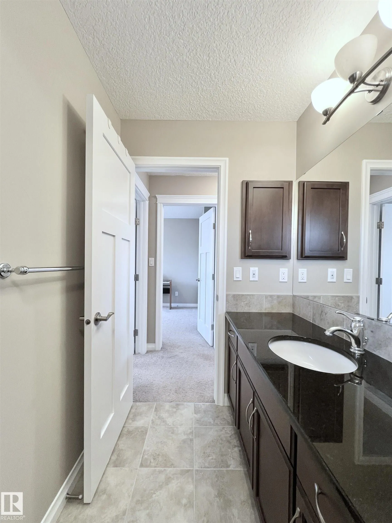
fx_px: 196
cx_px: 196
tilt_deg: -0.4
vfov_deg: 106.2
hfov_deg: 89.9
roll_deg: -1.3
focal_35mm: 13
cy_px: 262
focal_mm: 1.57
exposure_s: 1/60
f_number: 1.8
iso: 125
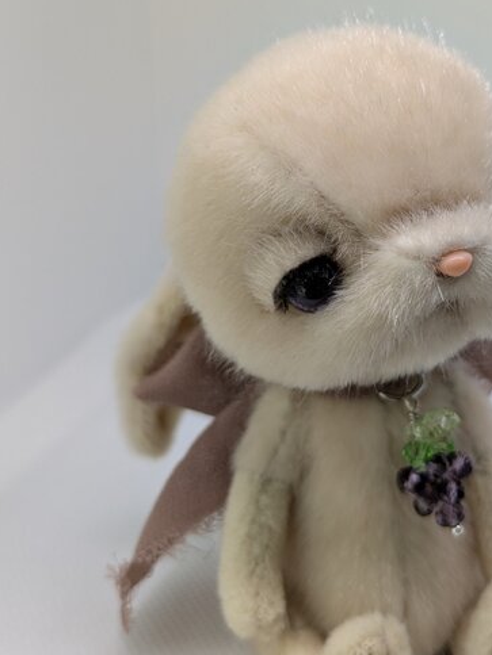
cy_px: 268
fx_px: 834
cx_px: 367
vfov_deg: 42.8
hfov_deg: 32.3
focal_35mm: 44
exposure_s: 1/173
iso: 61
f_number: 1.89
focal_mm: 5.43
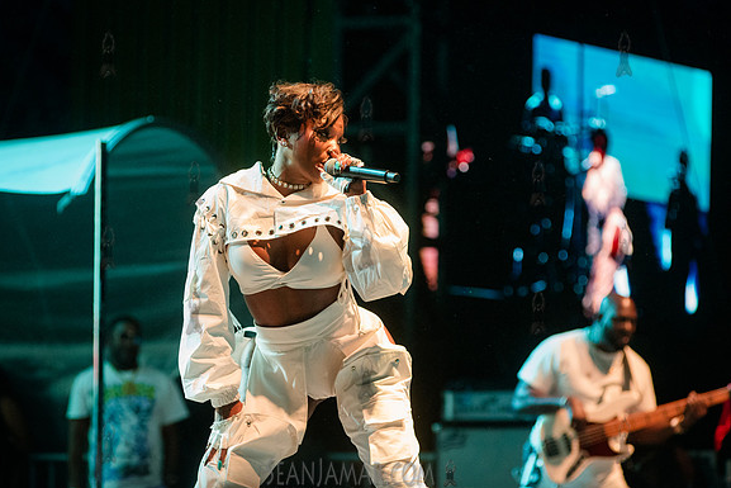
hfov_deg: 11.2
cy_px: 226
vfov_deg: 7.5
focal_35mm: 183
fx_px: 3717
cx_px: 314
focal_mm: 155
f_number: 4
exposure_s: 1/400
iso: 6400
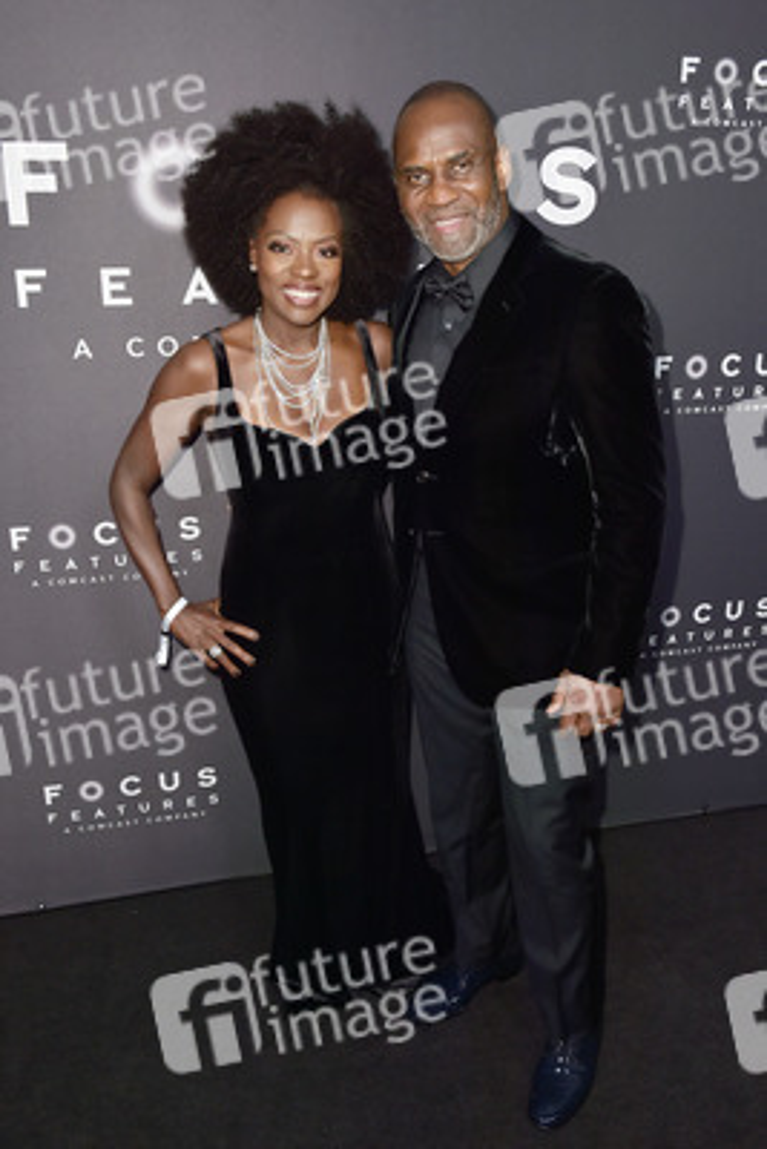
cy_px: 574
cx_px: 384
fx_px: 926
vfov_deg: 63.6
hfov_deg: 45.0
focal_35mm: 29
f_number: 6.3
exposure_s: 1/320
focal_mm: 29
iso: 500
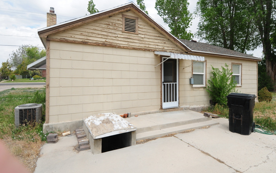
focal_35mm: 20
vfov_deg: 59.6
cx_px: 143
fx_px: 150
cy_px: 80
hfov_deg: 85.0
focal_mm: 12
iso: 250
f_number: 9
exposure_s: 1/320
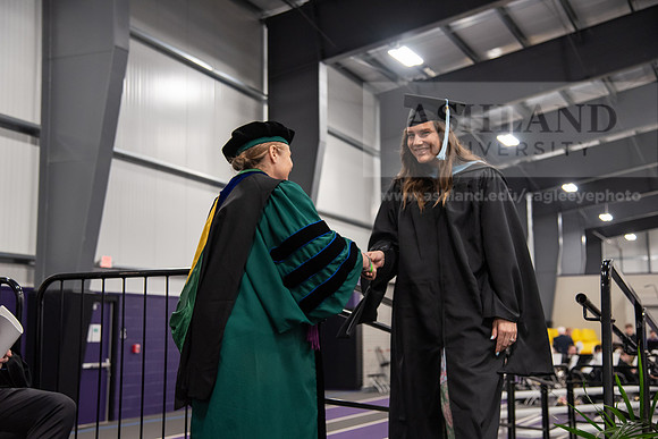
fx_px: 914
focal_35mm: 50
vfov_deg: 27.0
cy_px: 220
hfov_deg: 39.6
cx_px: 329
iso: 2000
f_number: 4
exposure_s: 1/125
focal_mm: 50
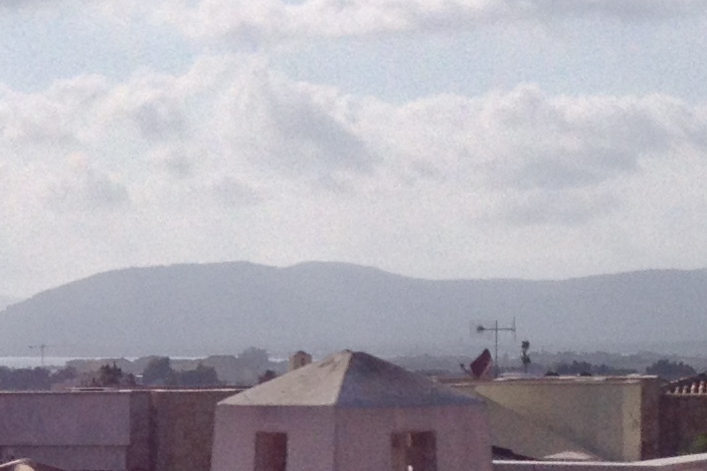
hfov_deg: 11.9
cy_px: 429
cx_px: -165
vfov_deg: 8.1
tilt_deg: -4.7
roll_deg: +1.1
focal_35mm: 169
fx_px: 3319
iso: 50
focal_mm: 4.28
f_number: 2.4
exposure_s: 1/5525
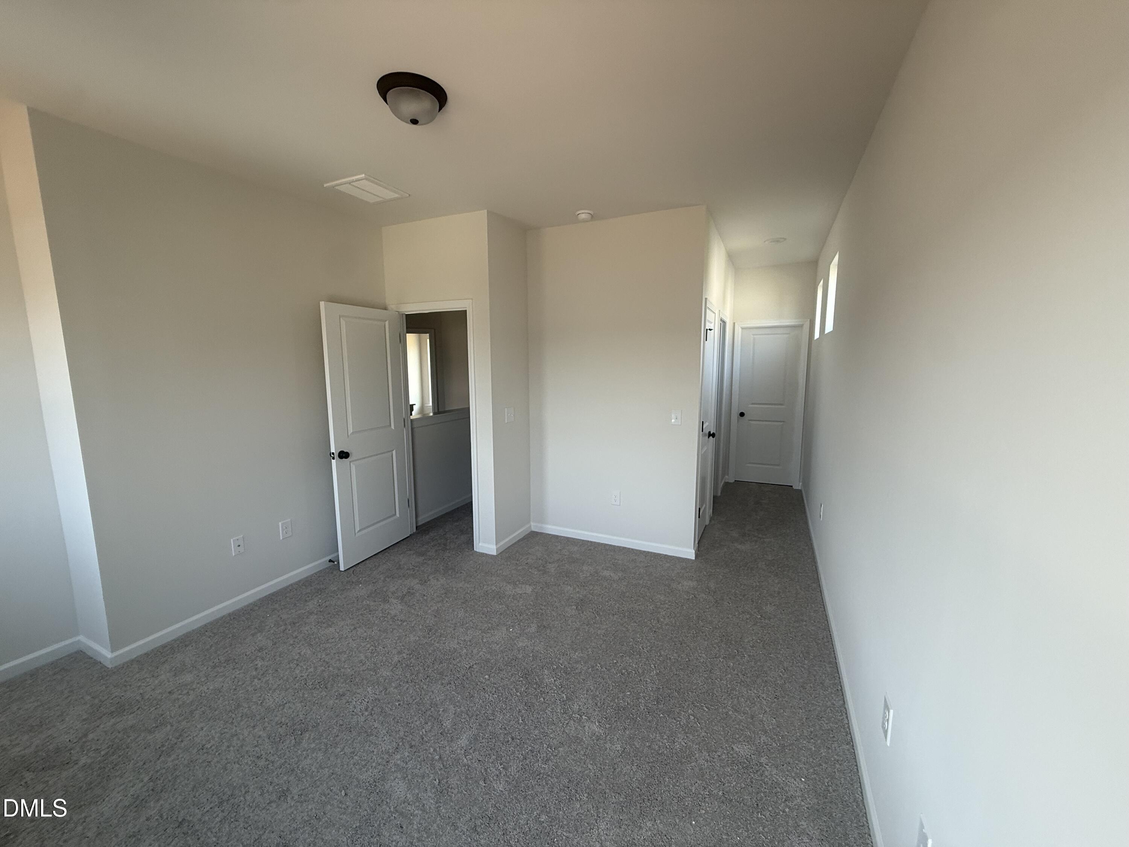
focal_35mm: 14
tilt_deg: -6.3
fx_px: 457
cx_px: 564
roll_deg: -0.2
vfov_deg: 85.7
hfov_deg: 102.1
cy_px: 424
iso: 64
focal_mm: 2.22
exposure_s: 1/99
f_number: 2.2
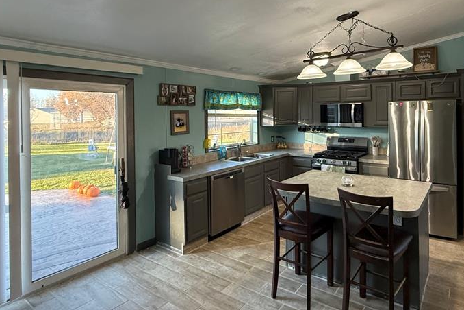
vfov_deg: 56.4
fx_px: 284
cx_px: 298
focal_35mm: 22
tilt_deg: -0.2
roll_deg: +0.9
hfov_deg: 76.8
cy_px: 113
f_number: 2.2
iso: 400
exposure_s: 1/120
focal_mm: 2.22
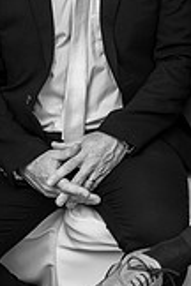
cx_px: 402
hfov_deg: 9.6
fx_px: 1042
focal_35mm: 131
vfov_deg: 15.2
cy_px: -30
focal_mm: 35
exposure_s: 1/100
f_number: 2.8
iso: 500
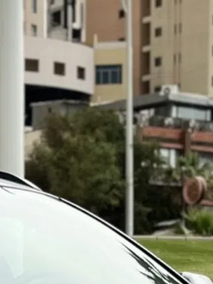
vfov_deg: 11.6
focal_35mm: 161
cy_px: 452
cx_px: 0
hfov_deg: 9.2
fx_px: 1322
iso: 50
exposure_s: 1/657
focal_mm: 5.1
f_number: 1.6
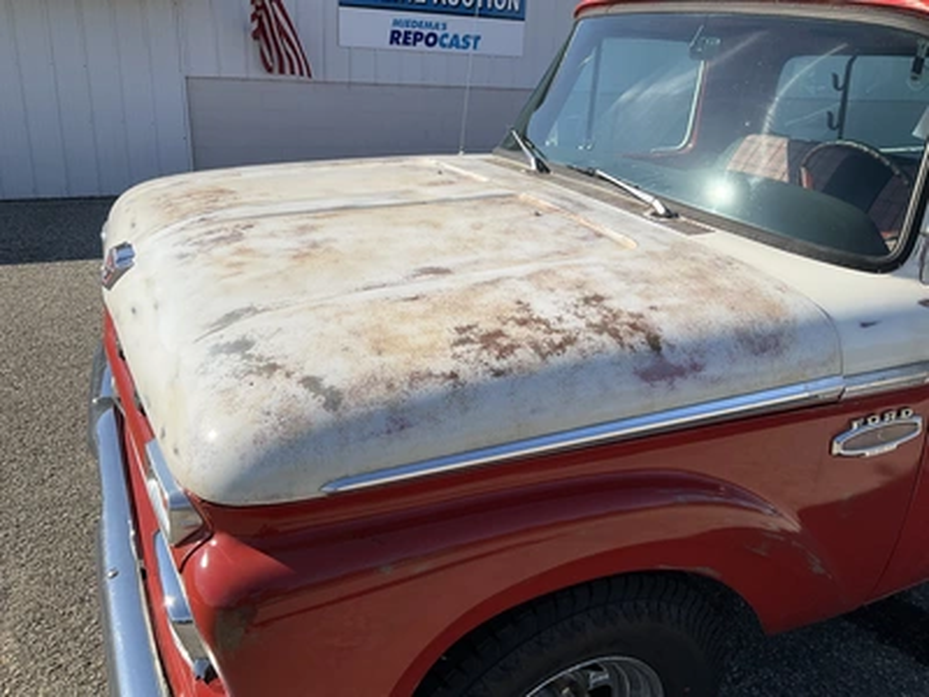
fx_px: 778
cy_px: 348
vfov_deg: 48.2
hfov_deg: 61.7
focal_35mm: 29
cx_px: 464
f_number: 1.8
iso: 25
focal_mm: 3
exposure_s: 1/2320
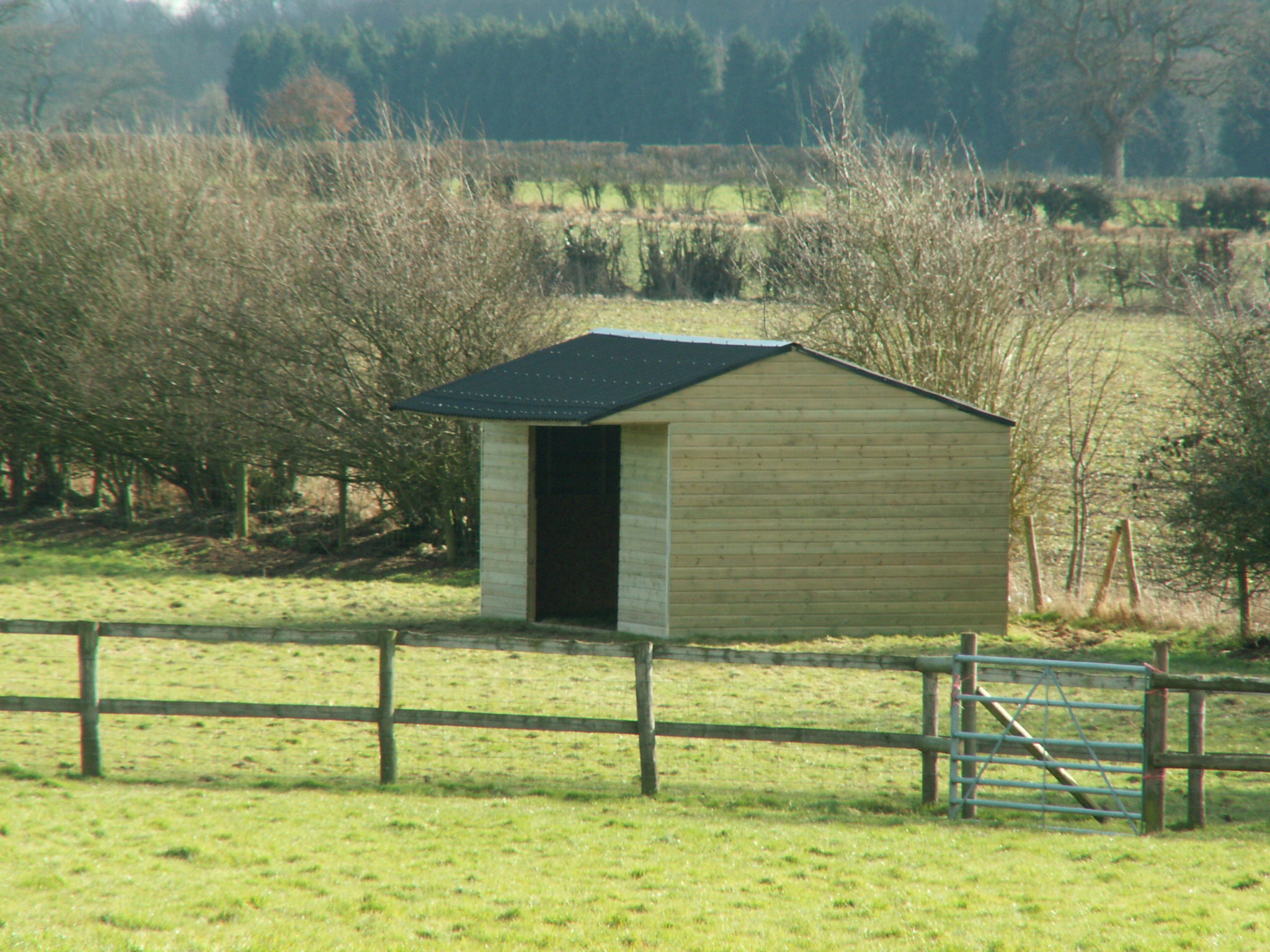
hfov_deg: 4.7
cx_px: 635
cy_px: 476
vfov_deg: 3.5
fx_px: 15409
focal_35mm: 420
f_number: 6.3
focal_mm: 69.45
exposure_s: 1/100
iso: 50
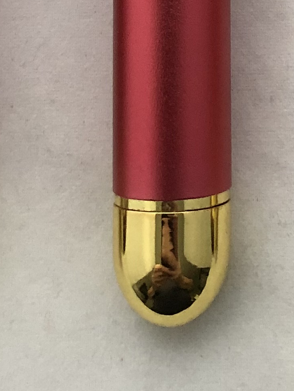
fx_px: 1313
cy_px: -244
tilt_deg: -85.2
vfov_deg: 15.3
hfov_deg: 12.5
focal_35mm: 116
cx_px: 348
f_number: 1.8
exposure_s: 1/15
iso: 80
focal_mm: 3.99
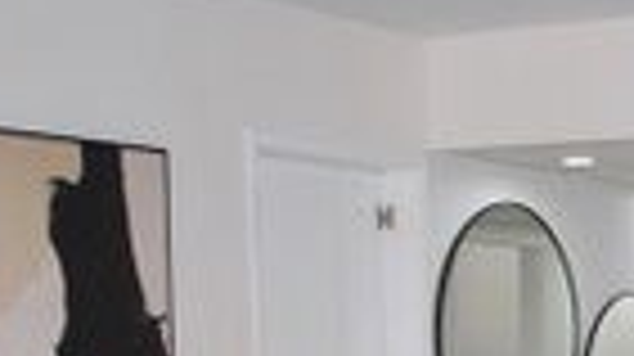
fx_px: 1612
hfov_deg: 21.6
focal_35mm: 96
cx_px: 598
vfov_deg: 11.7
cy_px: 626
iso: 200
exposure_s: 1/60
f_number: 3.5
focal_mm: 18
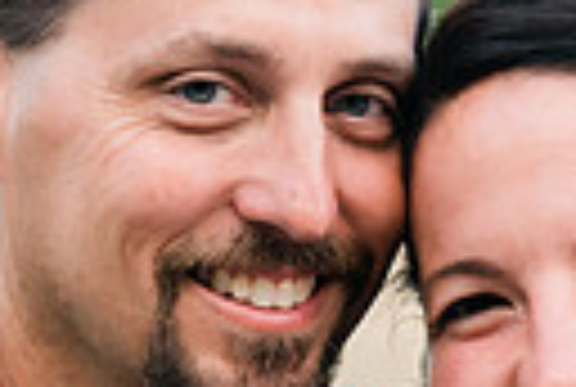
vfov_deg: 3.2
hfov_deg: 4.8
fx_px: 6848
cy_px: 350
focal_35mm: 427
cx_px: 290
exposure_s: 1/640
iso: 200
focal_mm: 85
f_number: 2.8
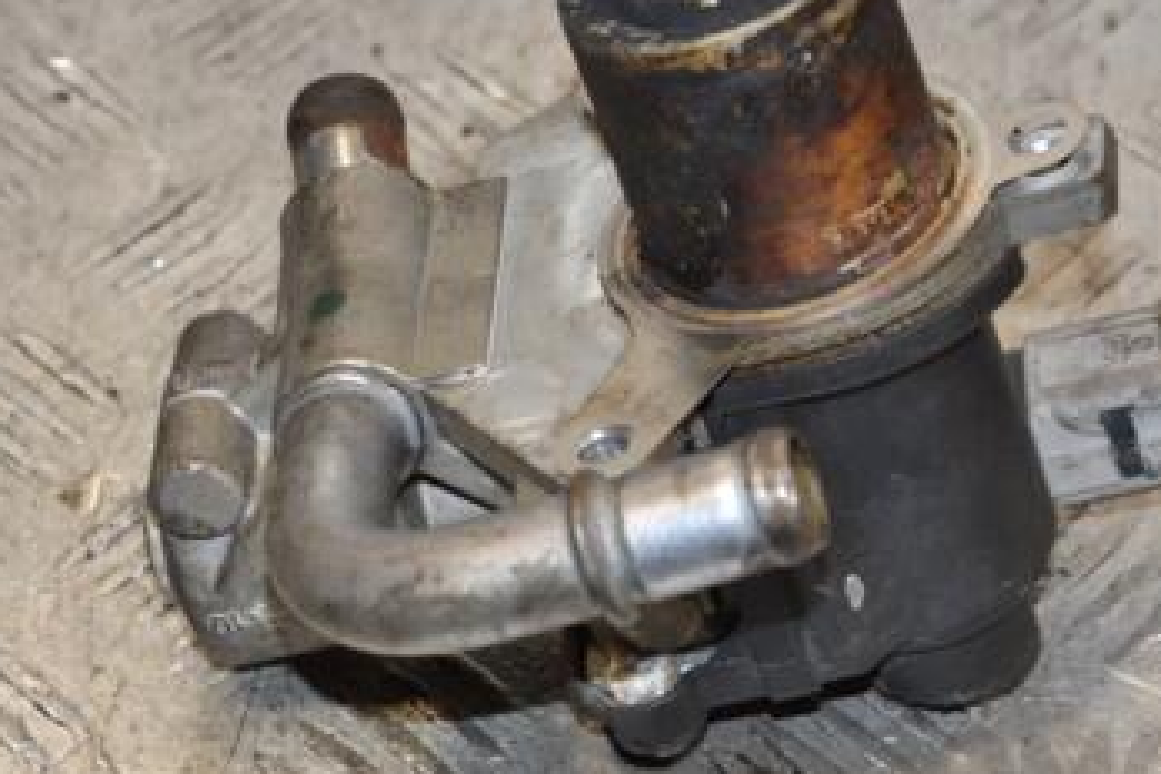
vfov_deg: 7.6
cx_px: 611
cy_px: 337
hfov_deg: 11.4
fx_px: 5837
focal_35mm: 181
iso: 800
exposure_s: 1/200
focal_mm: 70
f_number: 7.1
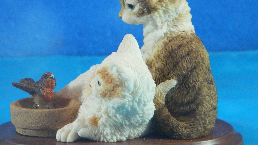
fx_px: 828
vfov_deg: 10.0
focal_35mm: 121
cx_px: 99
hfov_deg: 17.7
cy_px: 53
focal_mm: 15.1
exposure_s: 1/30
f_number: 4.2
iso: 400
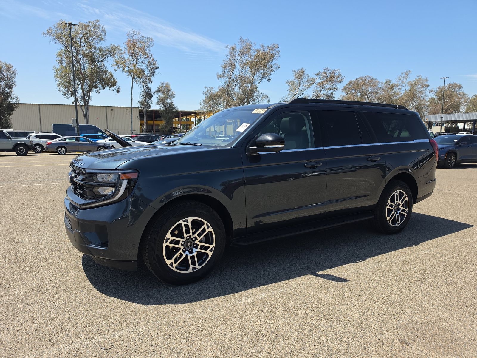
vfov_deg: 58.9
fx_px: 317
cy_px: 179
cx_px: 238
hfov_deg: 73.9
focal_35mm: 23
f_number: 1.4
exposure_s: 1/570
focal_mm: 6.5
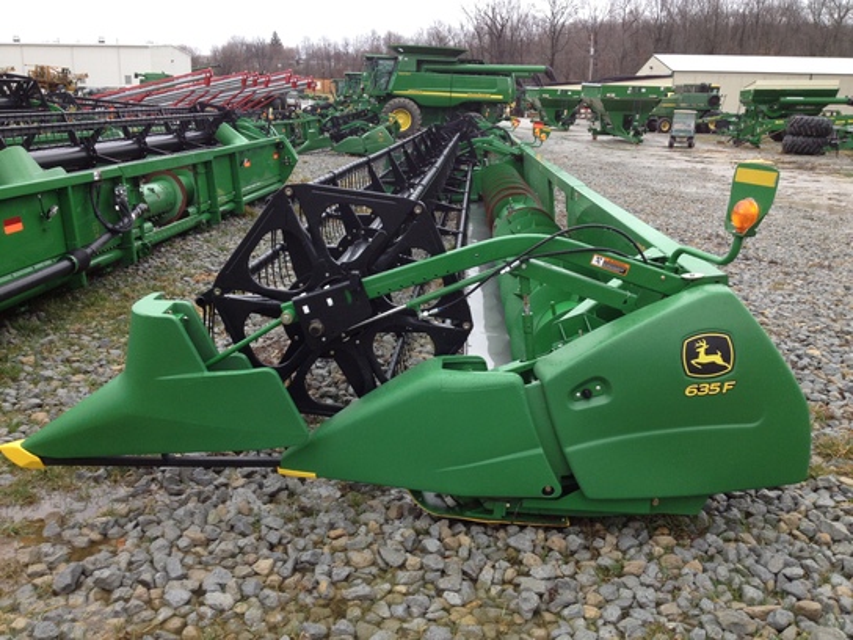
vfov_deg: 40.7
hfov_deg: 52.6
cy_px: 320
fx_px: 862
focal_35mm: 35
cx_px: 426
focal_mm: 4.28
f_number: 2.4
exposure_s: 1/120
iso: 80
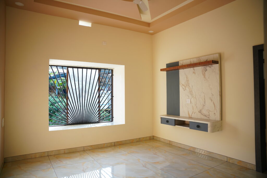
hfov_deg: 73.7
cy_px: 89
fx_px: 178
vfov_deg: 53.1
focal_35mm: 24
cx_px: 134
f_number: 2.8
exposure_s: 1/125
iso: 200
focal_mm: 24
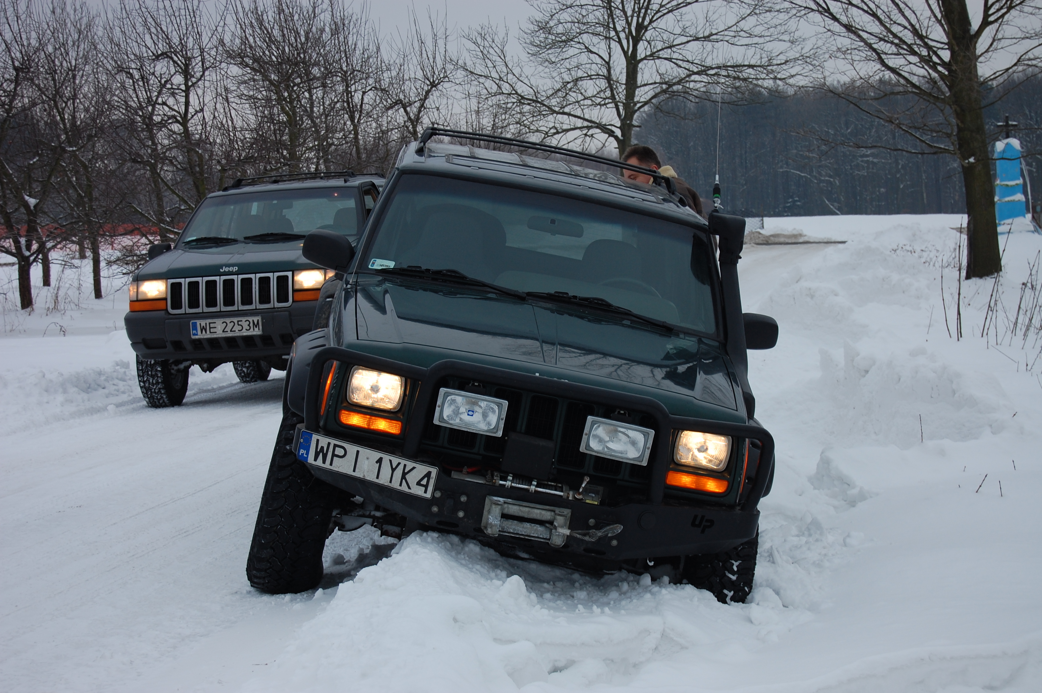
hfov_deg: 24.6
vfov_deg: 16.5
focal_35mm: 82
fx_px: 2386
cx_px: 521
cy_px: 346
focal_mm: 55
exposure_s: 1/125
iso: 200
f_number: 5.6
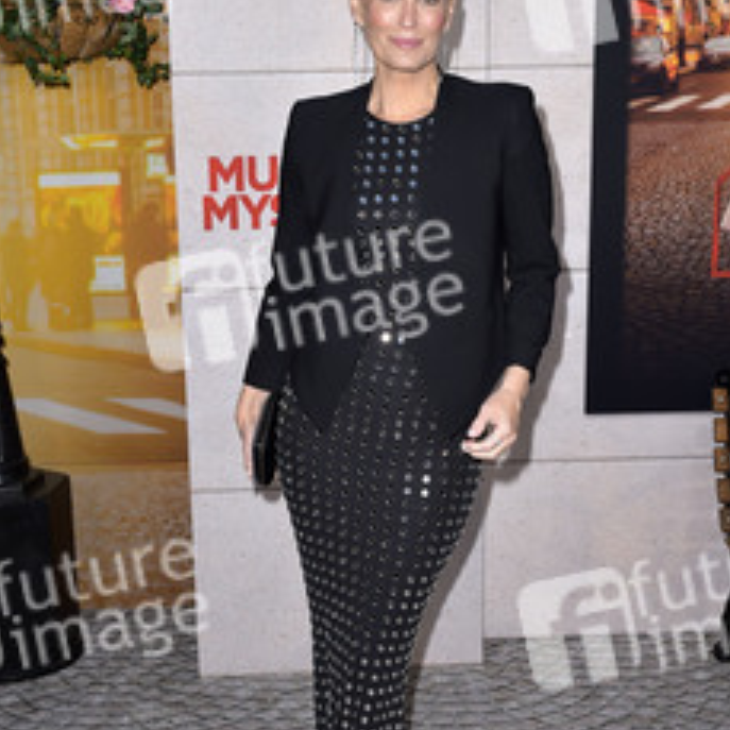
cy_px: 456
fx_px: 1241
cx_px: 394
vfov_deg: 32.6
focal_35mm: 52
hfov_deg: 32.8
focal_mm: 35
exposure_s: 1/250
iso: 320
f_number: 6.3
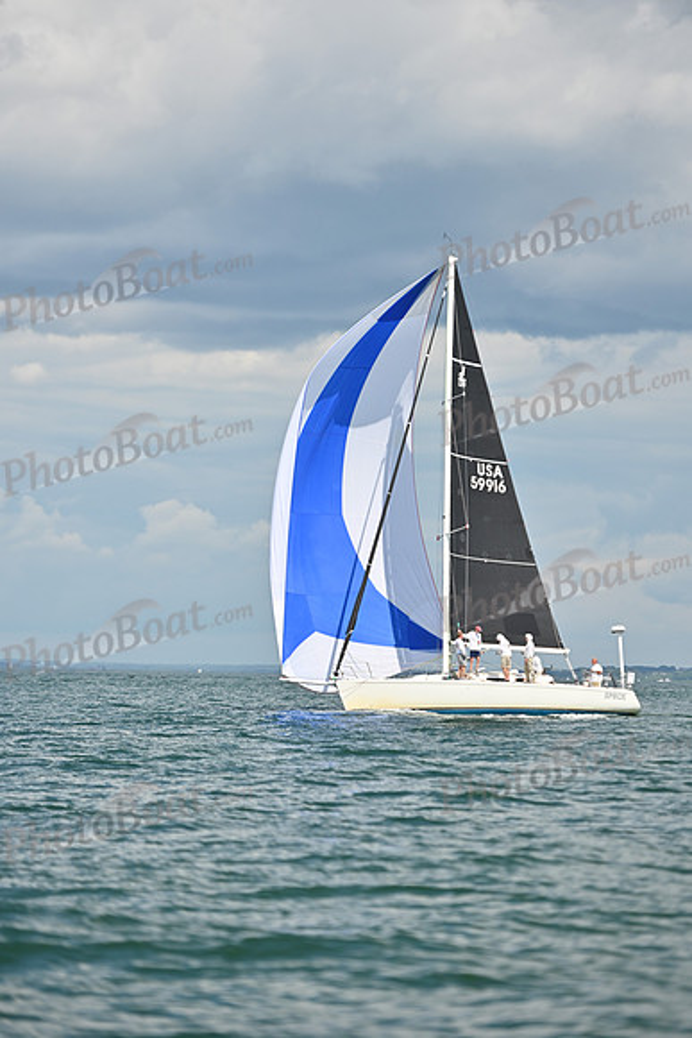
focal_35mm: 160
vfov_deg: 12.8
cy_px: 519
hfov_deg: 8.6
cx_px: 346
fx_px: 4610
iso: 250
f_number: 2.8
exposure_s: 1/2500
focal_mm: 160
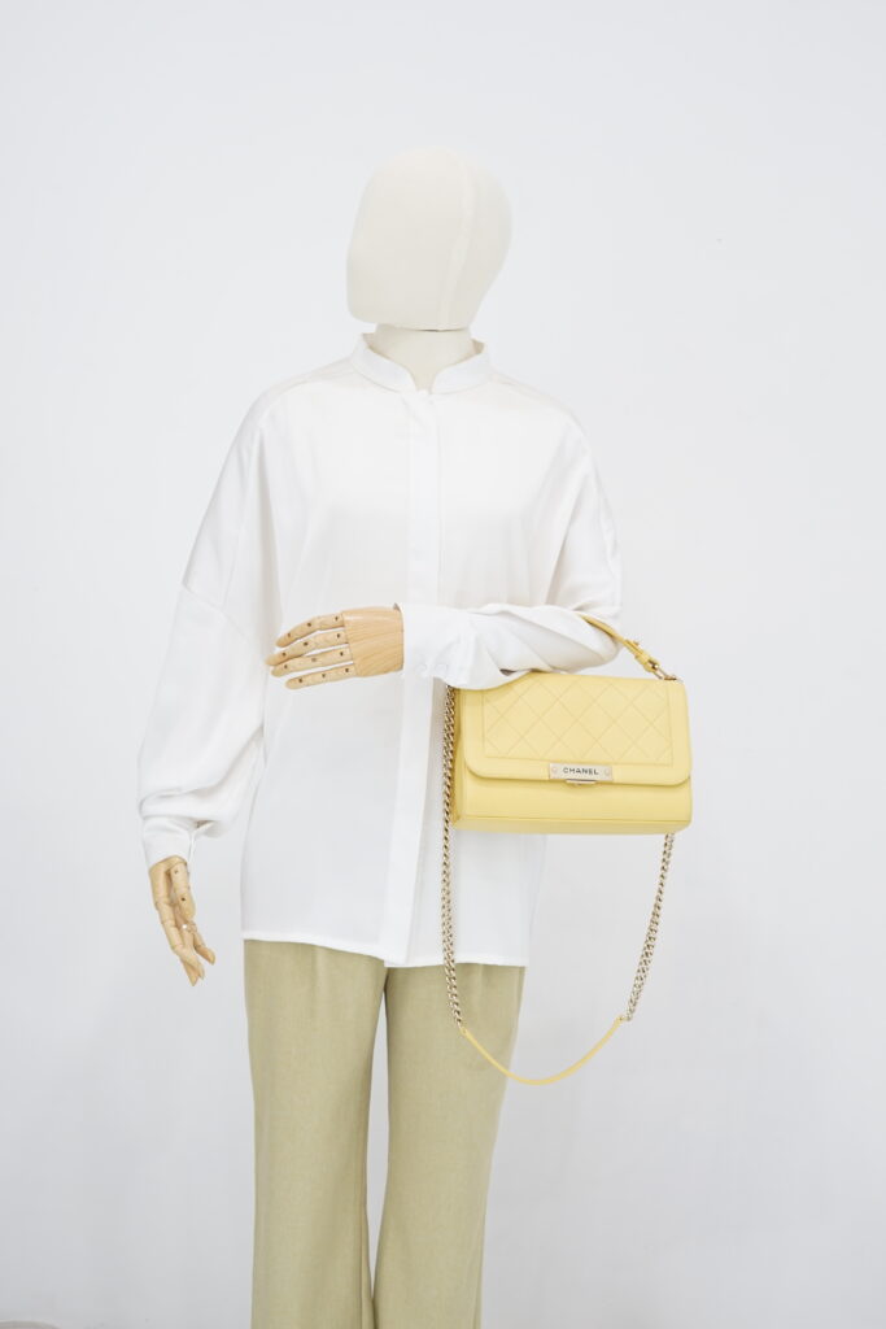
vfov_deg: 39.6
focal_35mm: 50
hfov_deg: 27.0
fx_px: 1845
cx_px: 443
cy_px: 664
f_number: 6.3
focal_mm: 50
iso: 400
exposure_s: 1/5
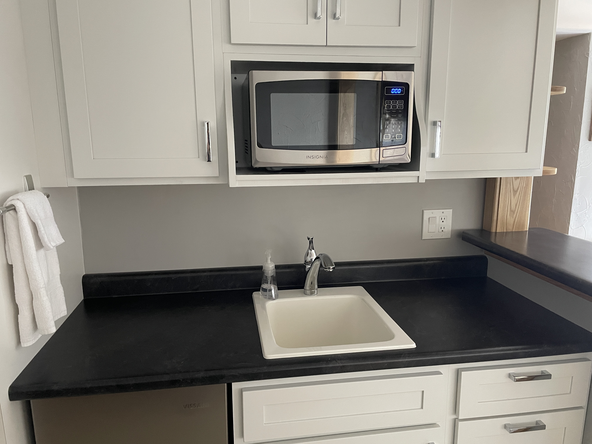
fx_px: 445
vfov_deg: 53.1
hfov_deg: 67.3
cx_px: 296
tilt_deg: -11.1
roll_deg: -0.2
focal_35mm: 26
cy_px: 222
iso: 500
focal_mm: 4.2
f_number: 1.6
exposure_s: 1/44
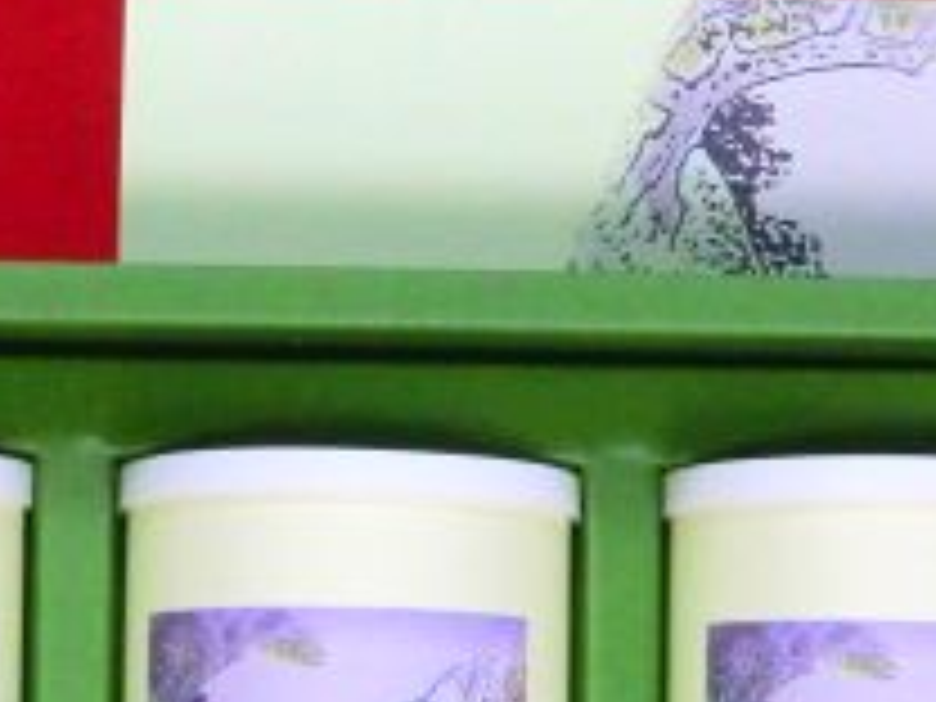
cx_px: 554
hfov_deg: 8.5
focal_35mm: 234
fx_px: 6327
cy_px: 608
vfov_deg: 6.3
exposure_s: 1/80
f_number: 4.6
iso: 640
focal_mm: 13.6
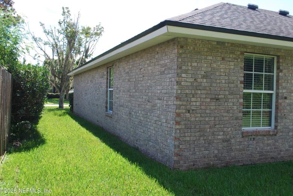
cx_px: 150
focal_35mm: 34
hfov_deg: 55.7
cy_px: 99
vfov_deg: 39.0
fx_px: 277
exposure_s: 1/160
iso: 100
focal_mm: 22
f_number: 6.3
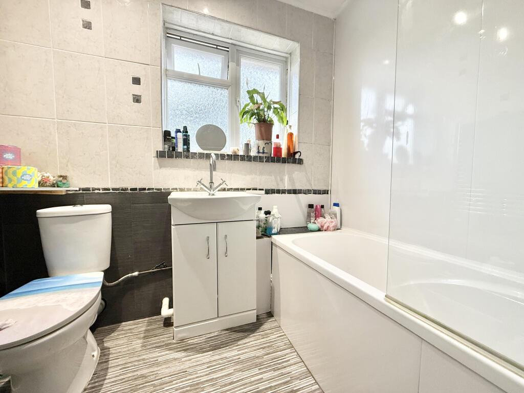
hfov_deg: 102.1
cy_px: 196
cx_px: 262
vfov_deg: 85.7
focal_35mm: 14
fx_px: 212
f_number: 2.2
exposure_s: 1/100
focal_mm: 2.22
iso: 320
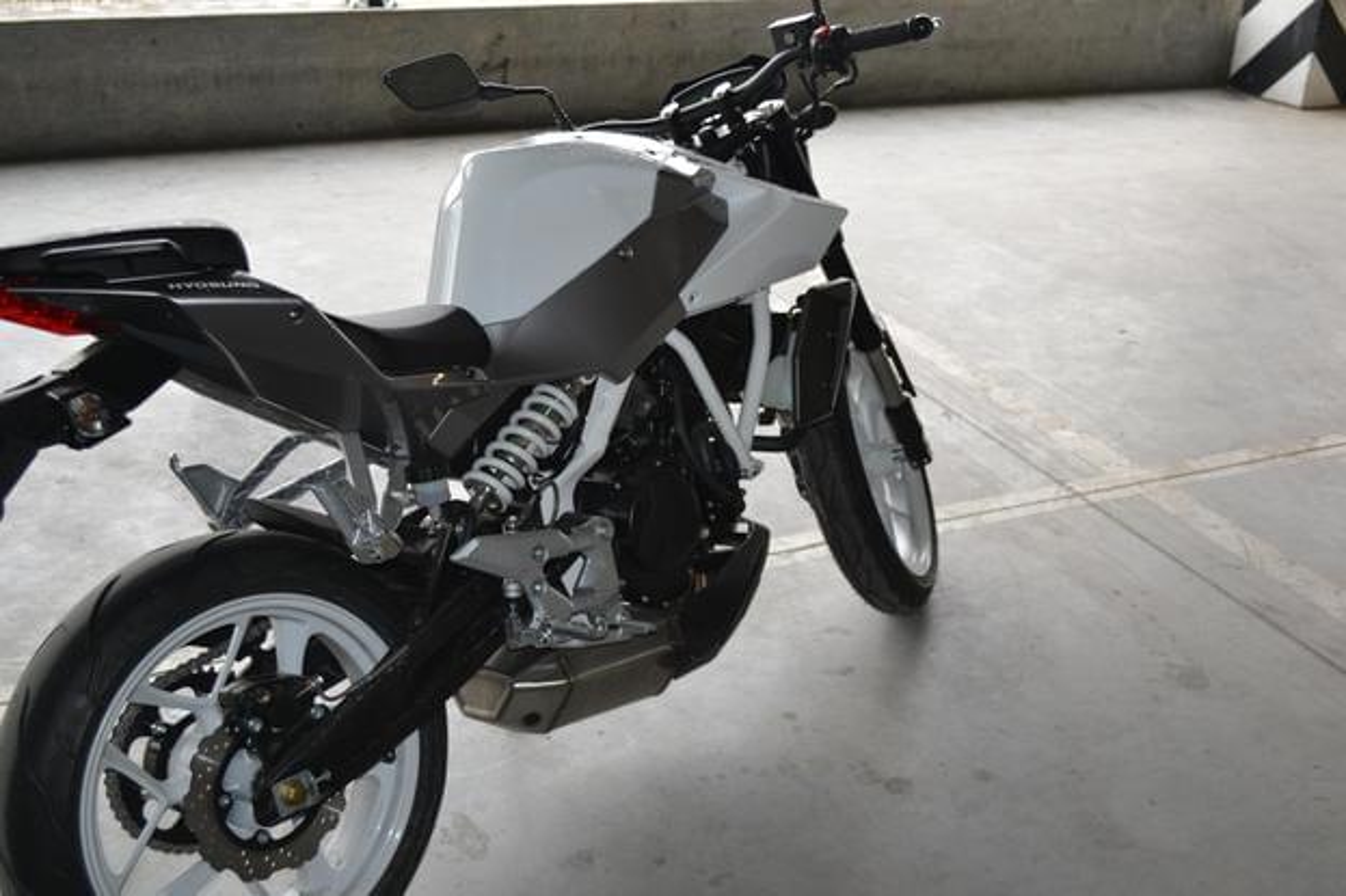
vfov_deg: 34.2
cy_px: 448
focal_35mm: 39
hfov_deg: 49.6
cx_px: 673
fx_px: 1458
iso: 400
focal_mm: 26
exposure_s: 1/80
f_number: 4.2
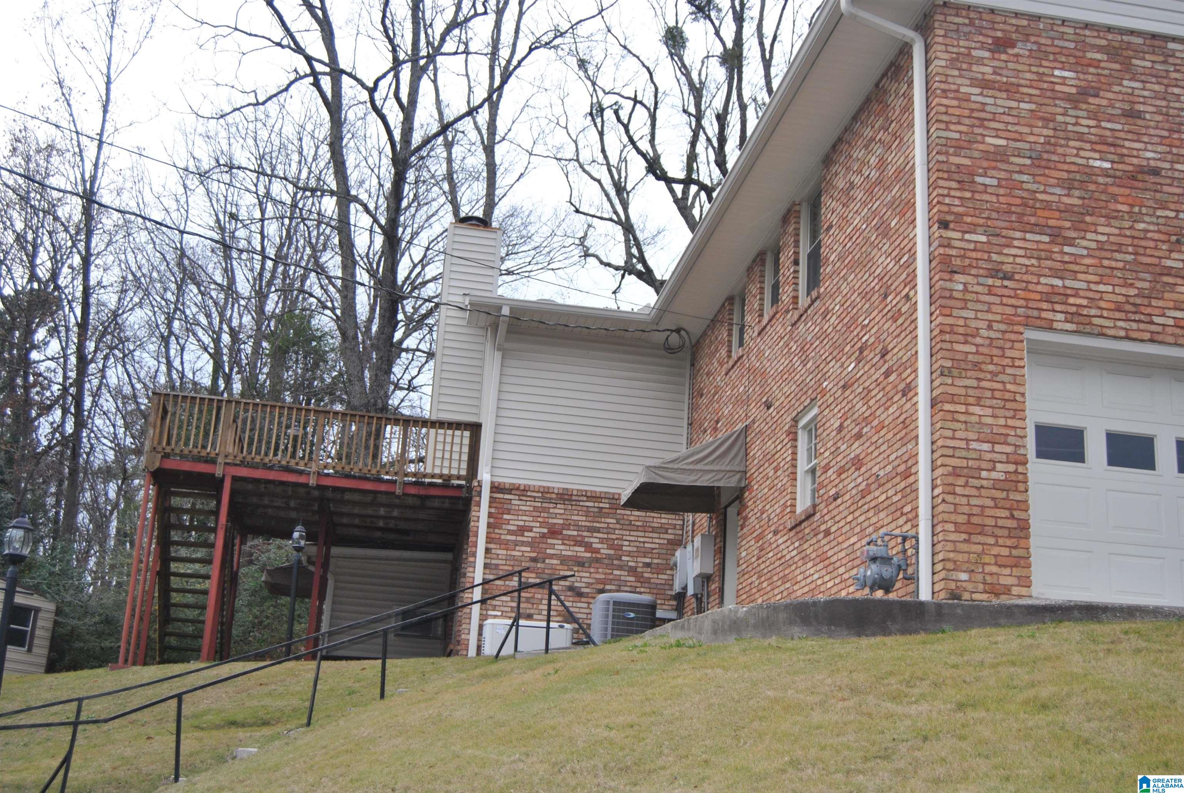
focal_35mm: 42
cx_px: 592
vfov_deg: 32.0
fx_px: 1383
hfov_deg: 46.4
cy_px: 396
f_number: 4
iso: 200
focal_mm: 28
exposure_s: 1/80
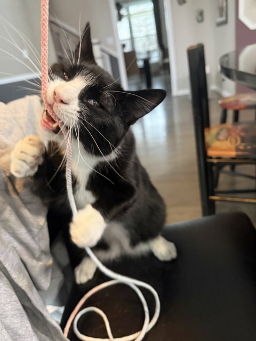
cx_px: 125
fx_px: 247
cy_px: 168
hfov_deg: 54.9
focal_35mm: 25
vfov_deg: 69.4
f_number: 1.78
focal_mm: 6.76
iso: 800
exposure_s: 1/40
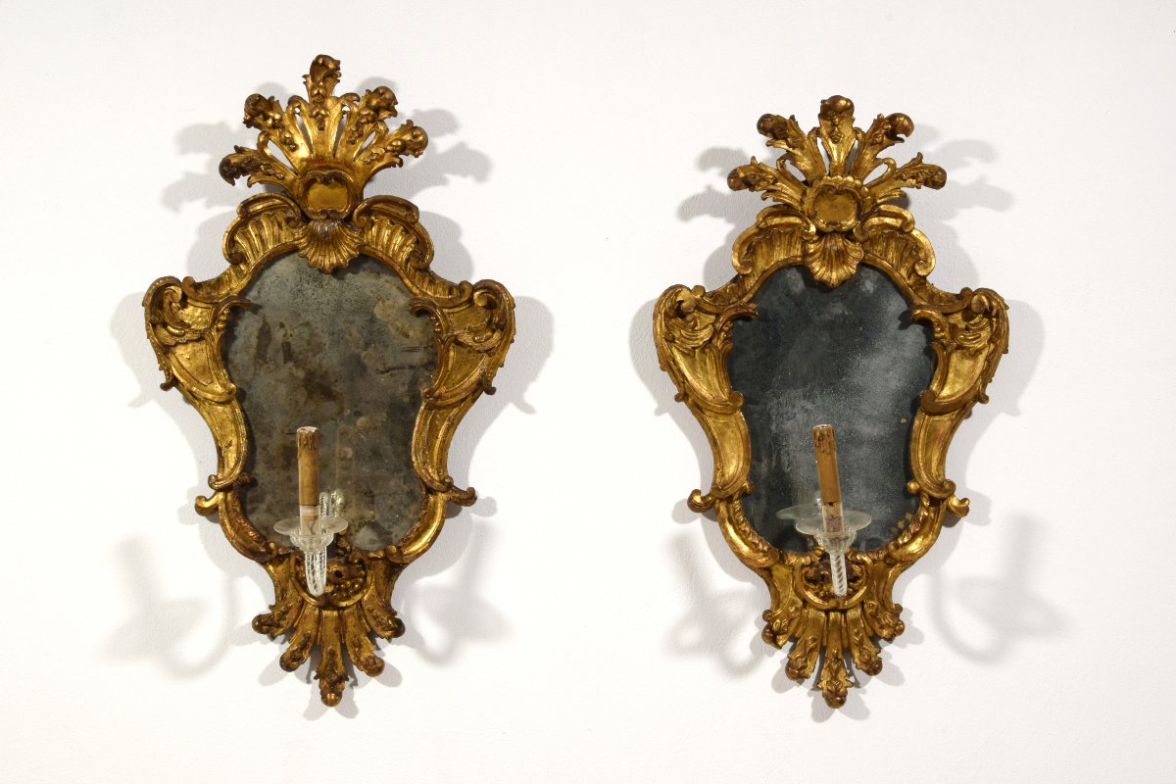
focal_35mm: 90
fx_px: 2940
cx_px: 588
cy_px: 392
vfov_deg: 15.2
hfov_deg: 22.6
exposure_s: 1/1.6
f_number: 22
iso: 280
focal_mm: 60
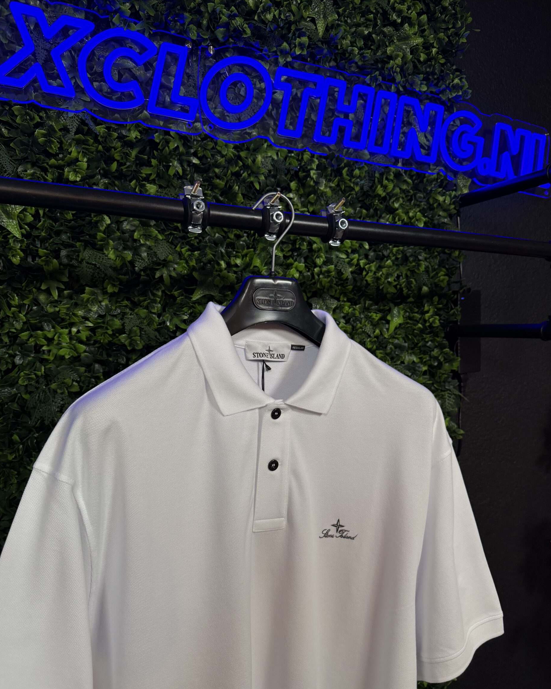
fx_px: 530
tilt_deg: -3.4
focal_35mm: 26
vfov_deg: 66.0
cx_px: 284
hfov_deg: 54.9
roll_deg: -1.3
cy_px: 365
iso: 160
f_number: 1.78
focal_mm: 6.76
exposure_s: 1/84
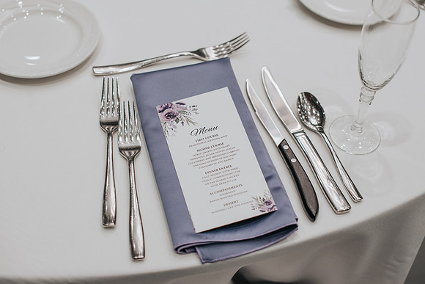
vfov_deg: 24.2
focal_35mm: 56
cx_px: 225
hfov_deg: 35.7
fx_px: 660
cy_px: 130
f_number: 3.2
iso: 320
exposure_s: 1/50
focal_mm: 50
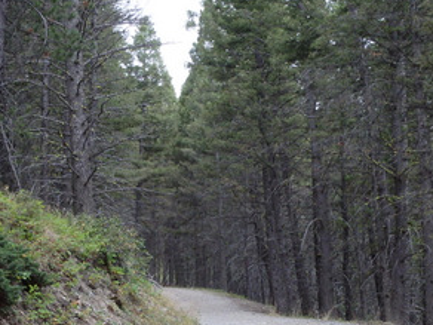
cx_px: 228
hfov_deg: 23.3
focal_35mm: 84
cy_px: 238
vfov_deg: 17.5
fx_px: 1051
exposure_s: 1/80
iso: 250
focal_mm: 8.8
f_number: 4.9
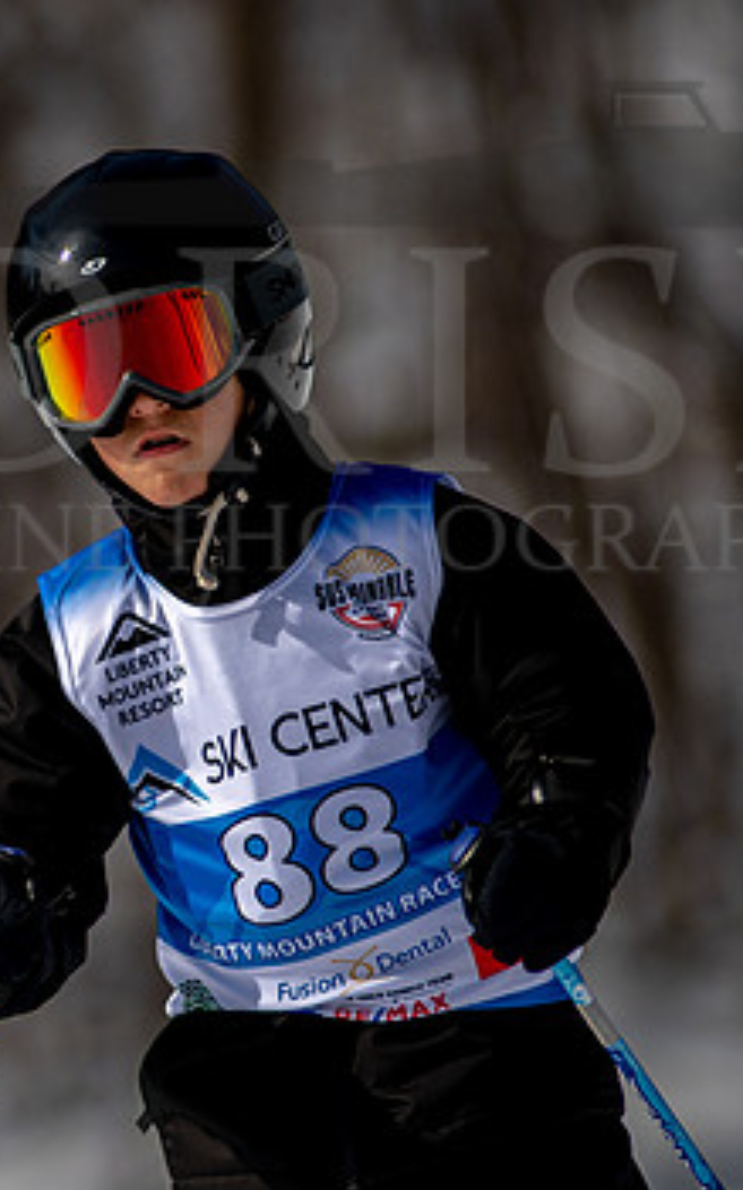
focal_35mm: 758
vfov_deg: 2.8
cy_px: 653
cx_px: 37
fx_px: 24588
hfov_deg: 1.7
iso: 100
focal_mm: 300
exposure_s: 1/8000
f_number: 2.8
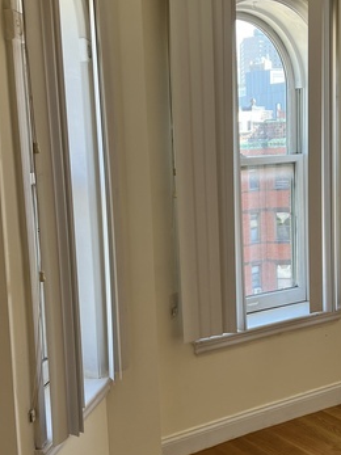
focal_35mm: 50
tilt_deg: -9.2
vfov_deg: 38.2
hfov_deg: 29.1
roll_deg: +1.9
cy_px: 235
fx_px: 657
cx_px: 181
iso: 64
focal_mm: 5.7
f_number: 1.5
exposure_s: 1/120
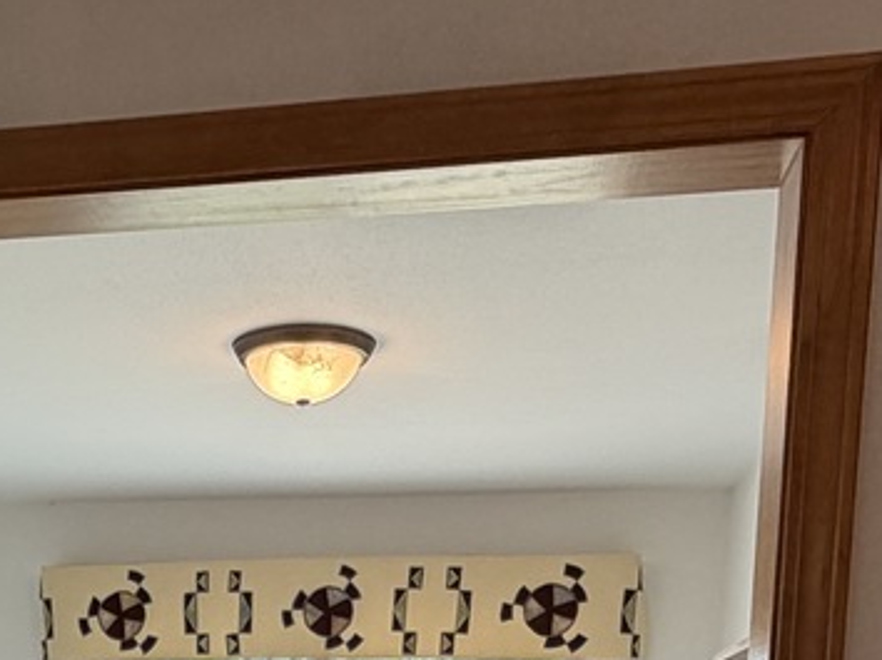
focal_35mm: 57
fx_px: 1451
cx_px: 147
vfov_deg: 21.7
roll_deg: -0.2
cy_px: 974
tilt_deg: -7.5
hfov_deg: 32.6
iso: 80
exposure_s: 1/120
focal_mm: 2.22
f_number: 2.2
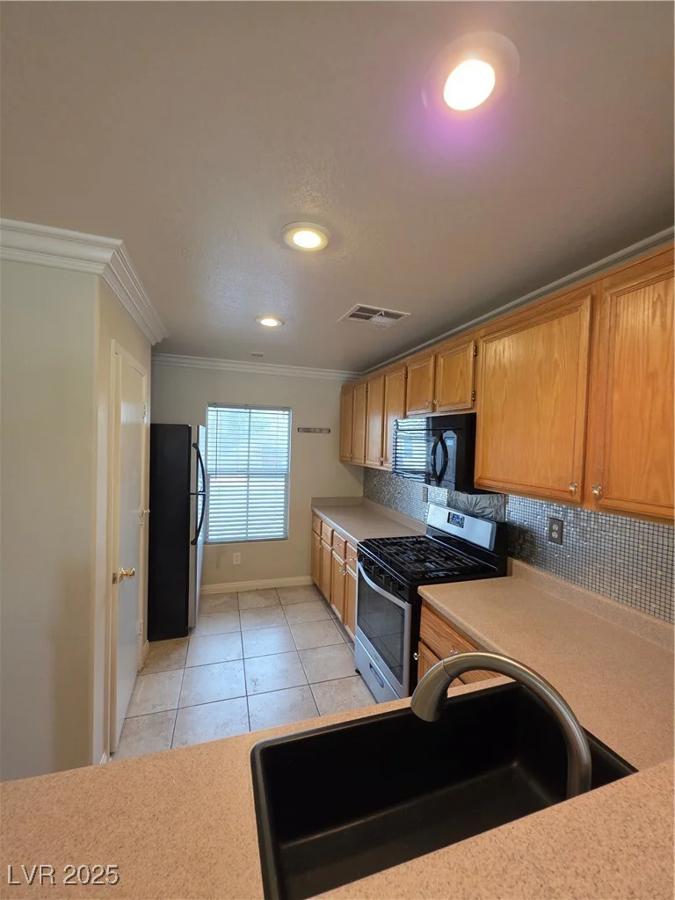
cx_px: 338
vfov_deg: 106.2
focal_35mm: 13
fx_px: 338
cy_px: 450
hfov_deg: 89.9
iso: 250
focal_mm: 2.2
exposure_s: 1/60
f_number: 1.9
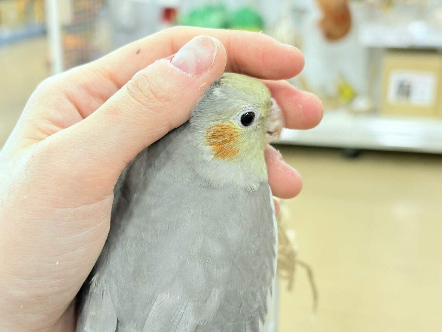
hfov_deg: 36.8
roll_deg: +1.1
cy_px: 166
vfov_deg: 28.0
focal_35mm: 52
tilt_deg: -16.8
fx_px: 664
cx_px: 221
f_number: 1.6
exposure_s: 1/50
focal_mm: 5.96
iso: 80
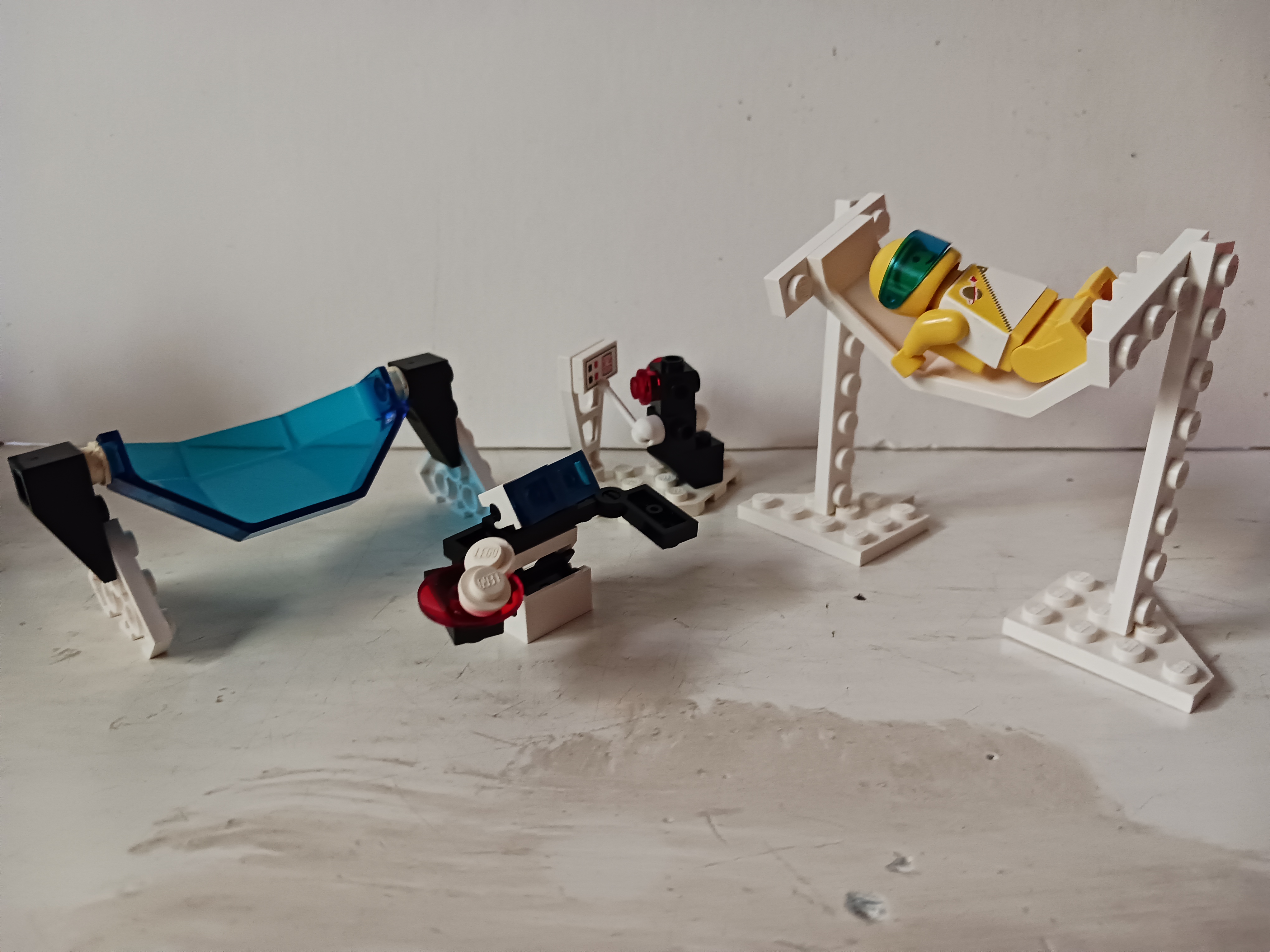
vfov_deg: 51.4
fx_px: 991
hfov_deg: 65.3
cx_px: 635
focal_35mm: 27
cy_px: 476
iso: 640
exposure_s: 1/20
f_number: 1.8
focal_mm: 4
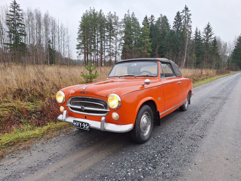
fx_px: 167
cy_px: 89
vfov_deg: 56.8
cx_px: 122
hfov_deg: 71.6
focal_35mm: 24
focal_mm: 5.54
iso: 50
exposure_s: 1/100
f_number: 1.8
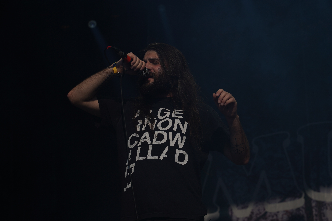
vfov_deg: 13.0
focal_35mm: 105
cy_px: 110
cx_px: 166
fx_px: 968
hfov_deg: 19.5
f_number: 8
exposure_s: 1/1600
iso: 100
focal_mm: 105
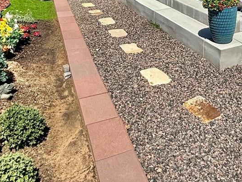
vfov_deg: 29.6
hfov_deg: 43.2
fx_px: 294
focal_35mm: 42
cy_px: -35
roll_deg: -0.6
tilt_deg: -6.0
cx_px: 184
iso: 50
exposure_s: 1/3289
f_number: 2.2
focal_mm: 2.22
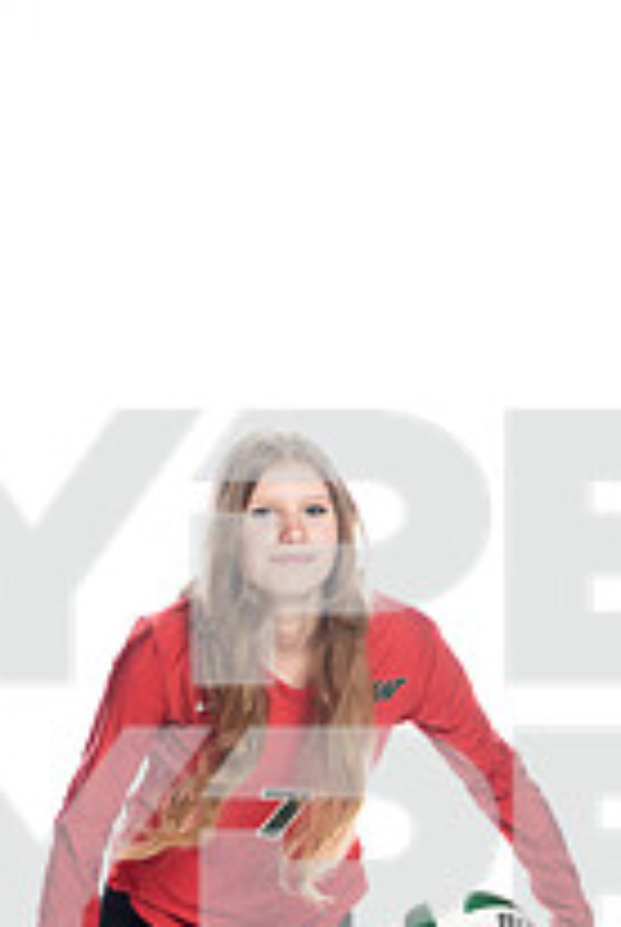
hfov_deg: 12.6
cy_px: 868
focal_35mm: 109
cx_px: 148
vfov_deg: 18.4
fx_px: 2811
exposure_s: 1/250
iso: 400
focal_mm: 50
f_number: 8
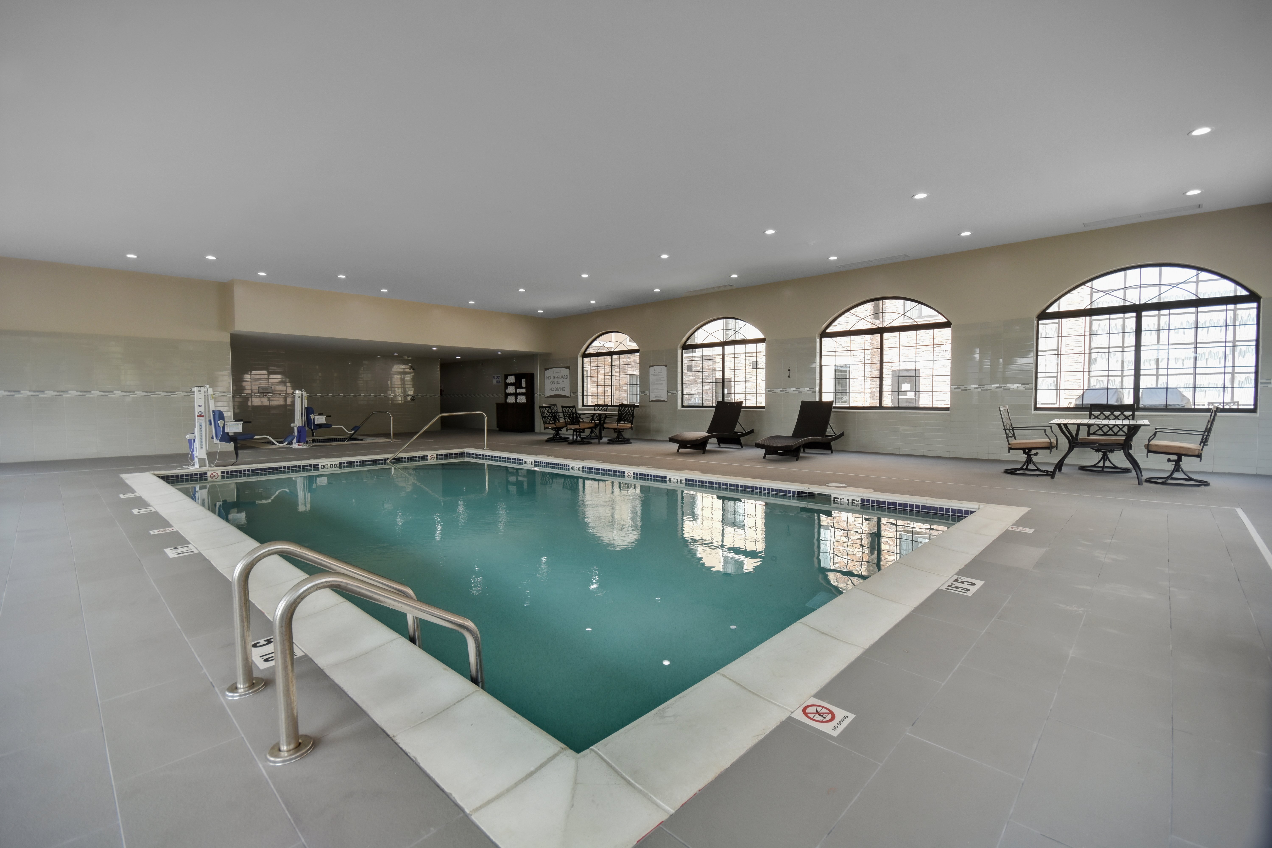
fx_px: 530
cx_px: 636
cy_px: 424
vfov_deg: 77.3
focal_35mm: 15
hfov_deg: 100.4
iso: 250
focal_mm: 10
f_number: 7.1
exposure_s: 1/80
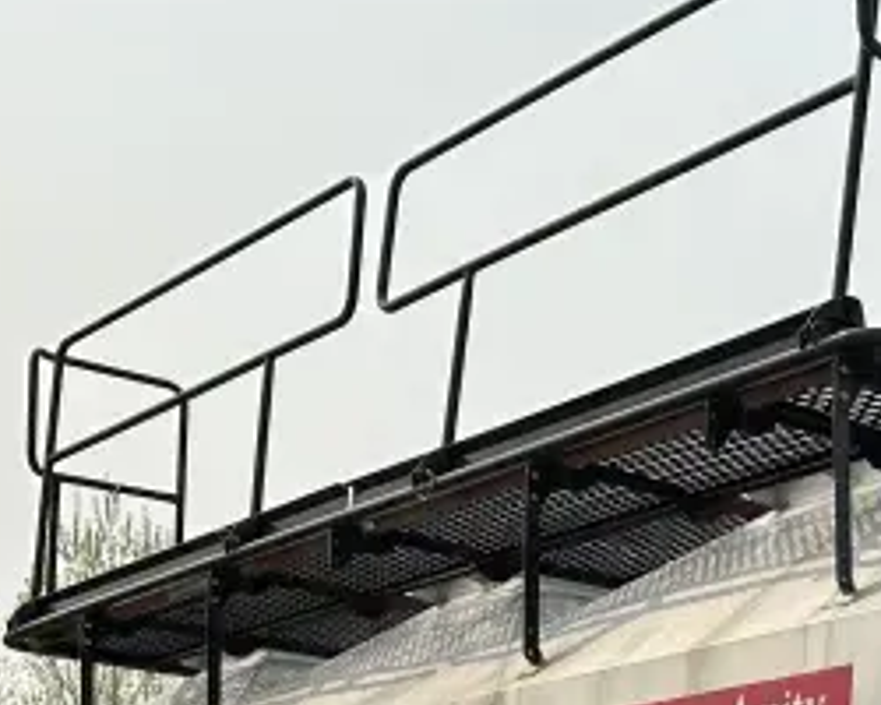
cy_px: 1019
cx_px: 846
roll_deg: -0.3
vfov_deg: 15.8
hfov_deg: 20.7
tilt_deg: +1.1
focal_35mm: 90
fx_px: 2347
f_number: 1.78
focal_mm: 6.86
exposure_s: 1/6211
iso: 80
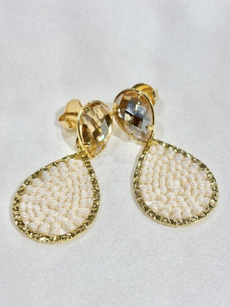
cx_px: 118
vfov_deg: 33.8
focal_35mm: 57
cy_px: 168
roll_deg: +5.2
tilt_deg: -39.8
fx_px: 505
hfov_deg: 25.7
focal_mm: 5.96
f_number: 1.6
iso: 32
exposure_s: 1/289
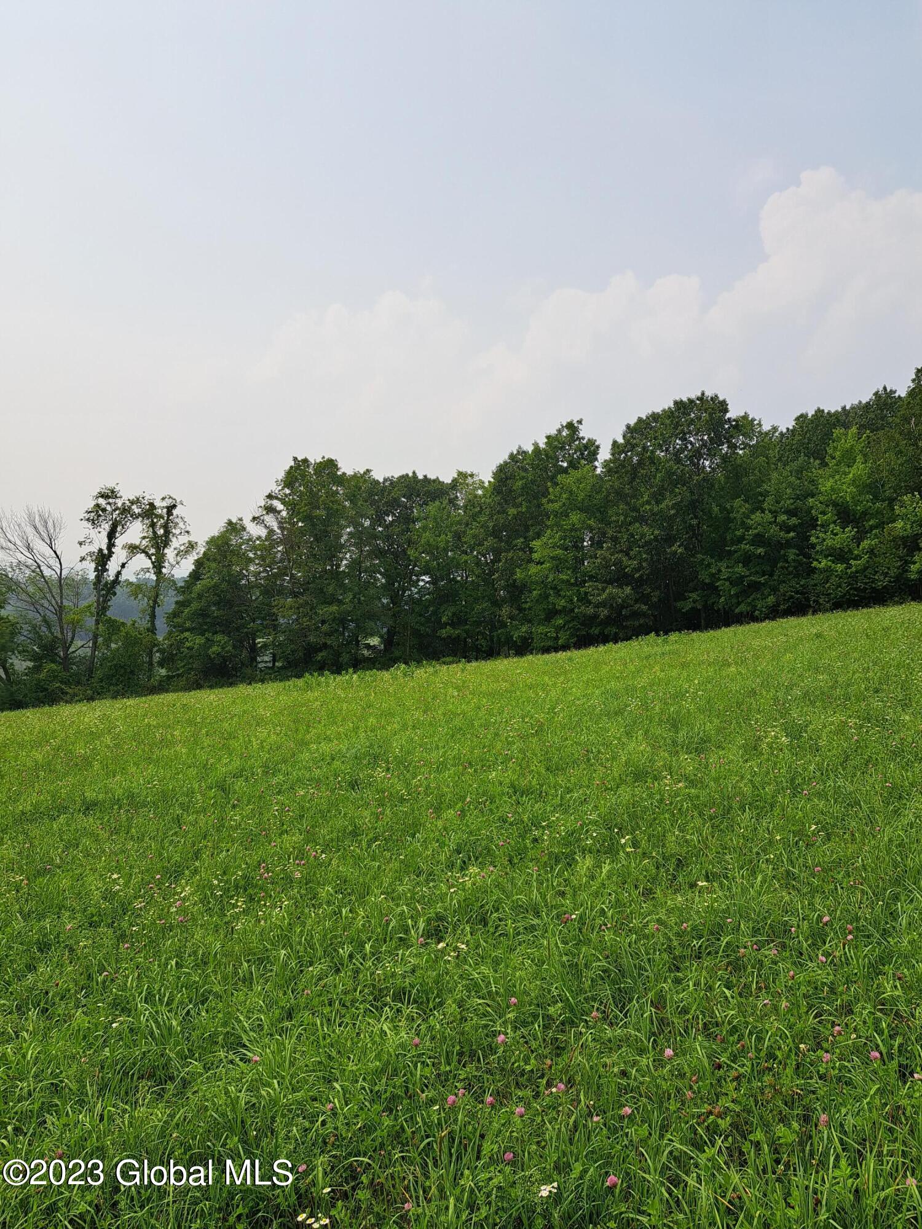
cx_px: 461
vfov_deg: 71.6
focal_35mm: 24
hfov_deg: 56.8
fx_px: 852
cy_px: 614
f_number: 1.8
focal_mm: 5.23
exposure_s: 1/1779
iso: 50
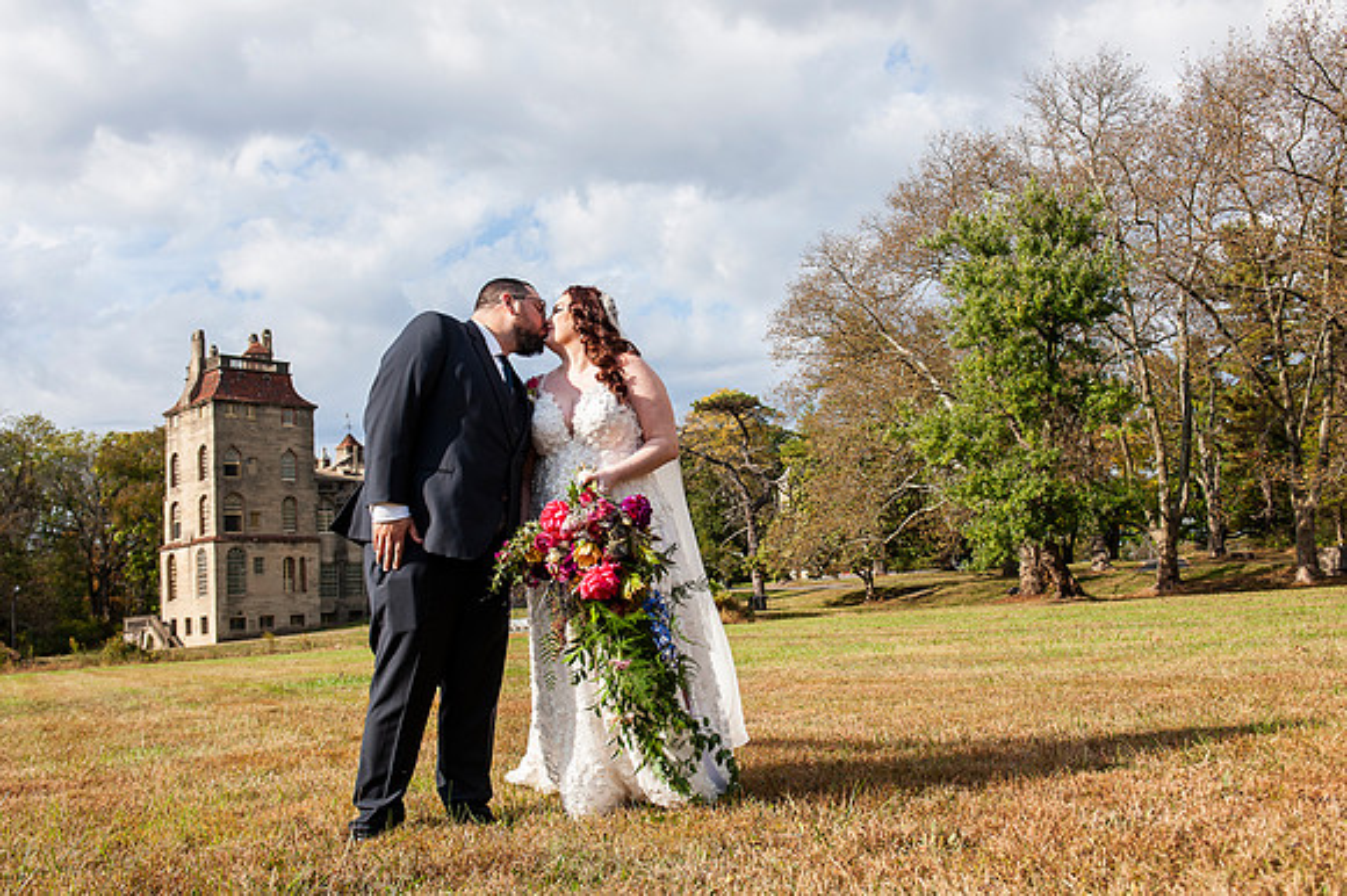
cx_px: 696
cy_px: 449
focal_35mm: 34
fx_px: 1267
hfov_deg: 56.0
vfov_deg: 39.0
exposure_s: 1/640
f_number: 5.6
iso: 200
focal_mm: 32
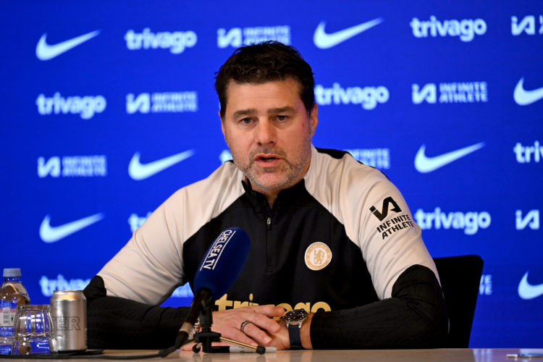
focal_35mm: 190
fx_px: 2866
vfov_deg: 7.2
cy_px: 181
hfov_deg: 10.8
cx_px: 272
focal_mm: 190
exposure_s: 1/400
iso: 2500
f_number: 2.8
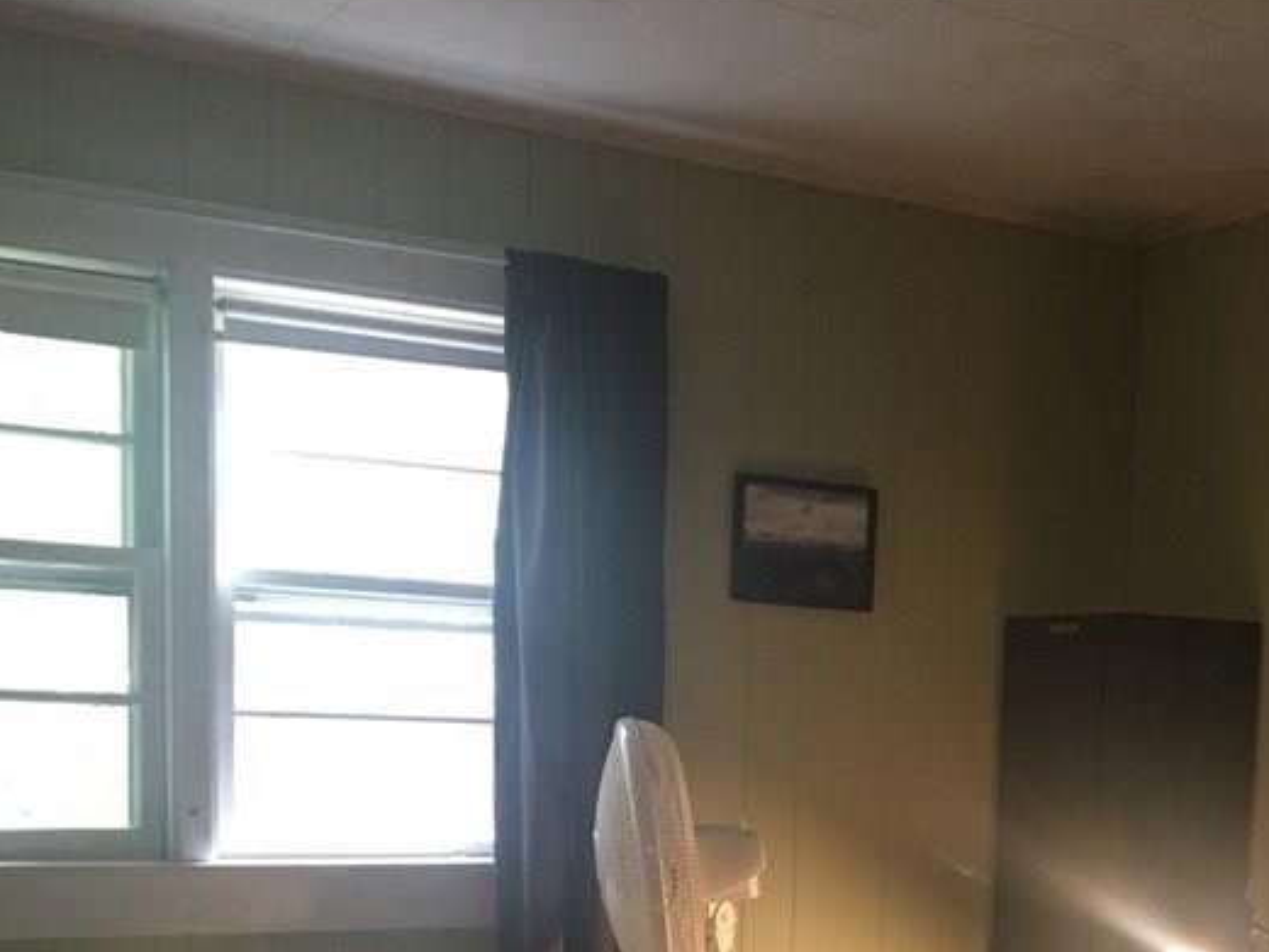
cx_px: 1089
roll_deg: -2.4
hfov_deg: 32.4
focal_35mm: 57
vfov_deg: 24.7
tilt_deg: -5.1
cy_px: 918
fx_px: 2090
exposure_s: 1/17
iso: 200
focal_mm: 4.15
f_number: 2.2
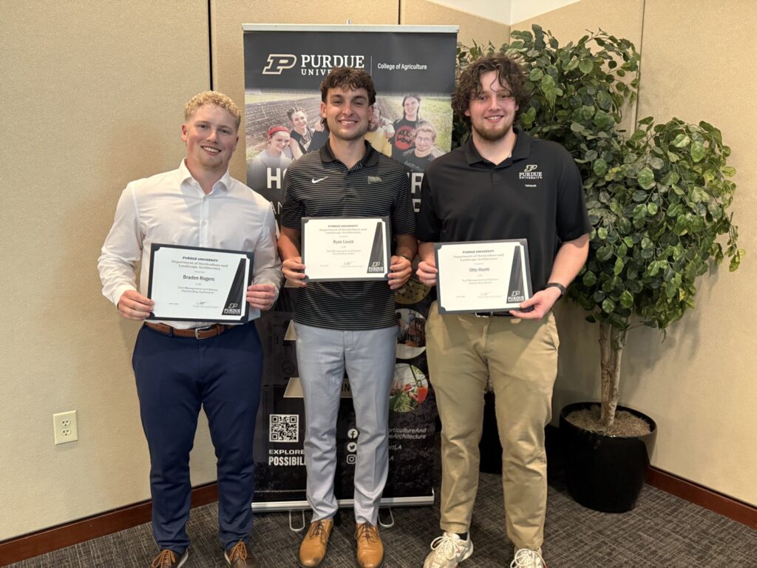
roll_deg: -0.7
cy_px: 284
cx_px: 378
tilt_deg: -6.6
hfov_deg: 71.6
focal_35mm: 24
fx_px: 525
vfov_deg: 56.8
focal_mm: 6.76
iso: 640
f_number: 1.78
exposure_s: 1/60
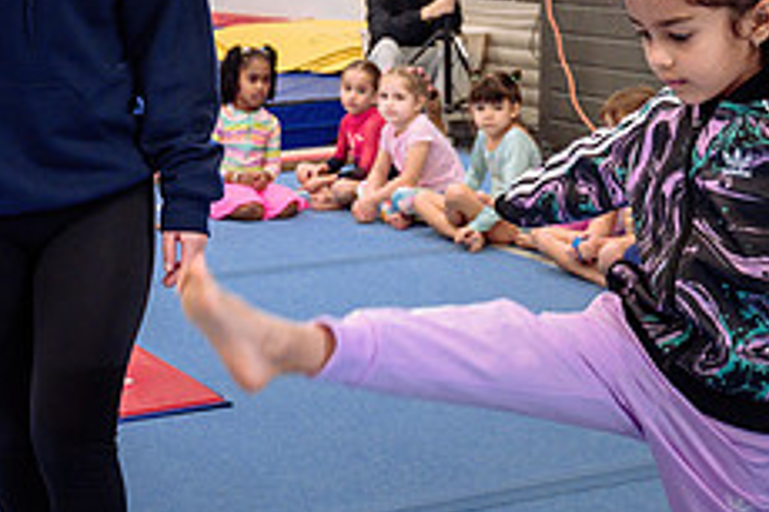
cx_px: 181
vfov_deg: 16.4
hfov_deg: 24.2
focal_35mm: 83
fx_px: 1772
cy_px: 246
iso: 800
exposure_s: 1/160
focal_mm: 24
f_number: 3.5
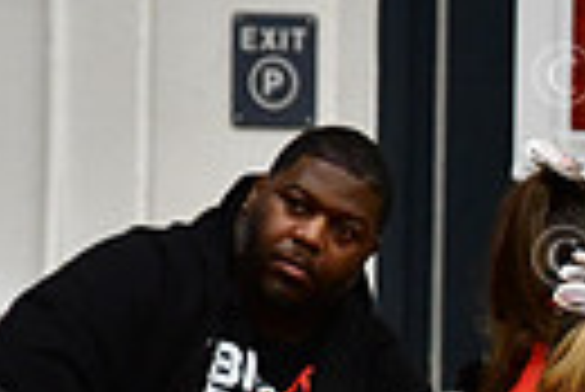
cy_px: 529
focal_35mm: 1336
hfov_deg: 1.5
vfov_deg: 1.0
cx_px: 1184
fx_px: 21734
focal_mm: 200
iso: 4000
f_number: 3.5
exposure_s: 1/500
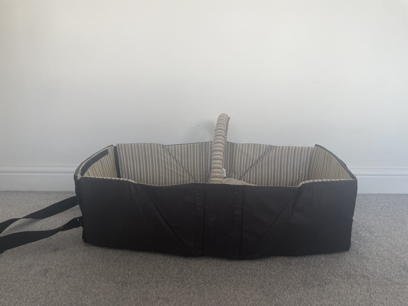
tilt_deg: -16.0
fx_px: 306
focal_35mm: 26
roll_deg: -1.1
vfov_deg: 53.1
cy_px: 153
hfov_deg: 67.3
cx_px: 204
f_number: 1.6
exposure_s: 1/121
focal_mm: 4.2
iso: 80
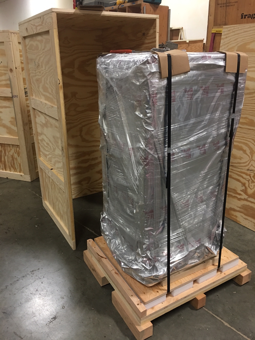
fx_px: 285
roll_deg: +0.6
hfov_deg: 48.2
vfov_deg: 61.7
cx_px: 128
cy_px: 170
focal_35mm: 29
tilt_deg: -20.1
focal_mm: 4.15
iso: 64
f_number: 2.2
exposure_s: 1/15
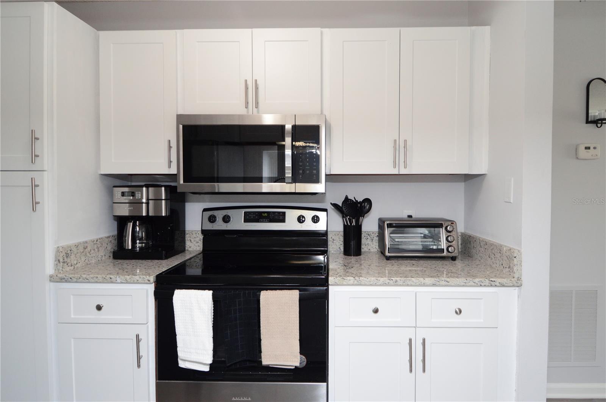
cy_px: 201
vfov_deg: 67.3
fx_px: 303
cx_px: 303
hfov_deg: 90.1
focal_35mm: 18
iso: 800
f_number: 4.5
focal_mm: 12
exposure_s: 1/60
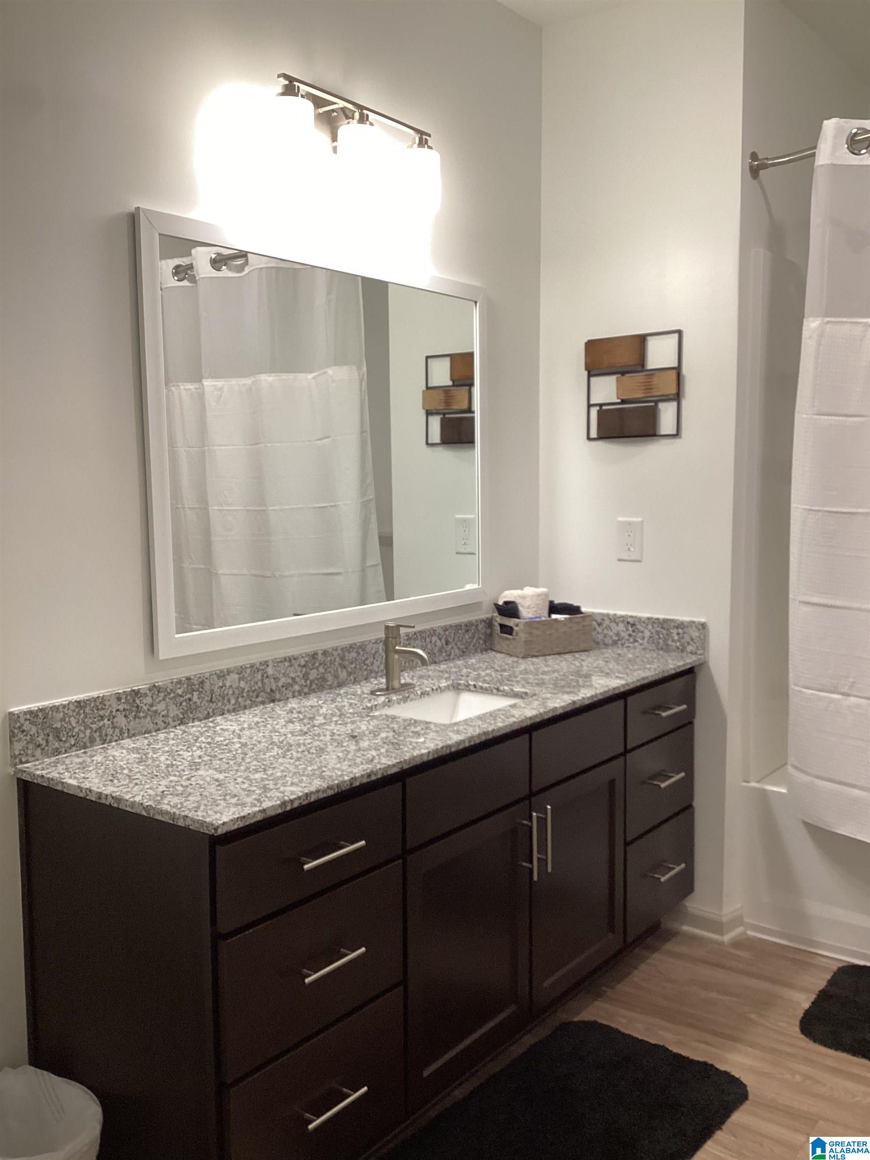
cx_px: 435
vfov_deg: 58.4
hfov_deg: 45.4
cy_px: 580
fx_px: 1039
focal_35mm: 31
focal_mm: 3.3
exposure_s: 1/60
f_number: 2.4
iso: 125
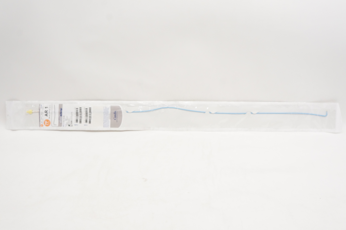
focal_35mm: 30
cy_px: 115
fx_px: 288
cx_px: 173
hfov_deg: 62.0
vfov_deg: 43.5
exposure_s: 1/320
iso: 3200
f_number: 8
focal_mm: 20
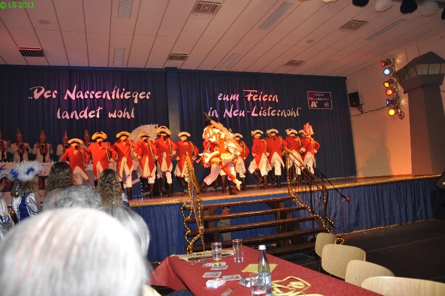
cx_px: 222
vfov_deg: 47.8
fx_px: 333
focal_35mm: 27
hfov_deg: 67.5
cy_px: 148
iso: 400
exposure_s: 1/60
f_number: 5
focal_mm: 18
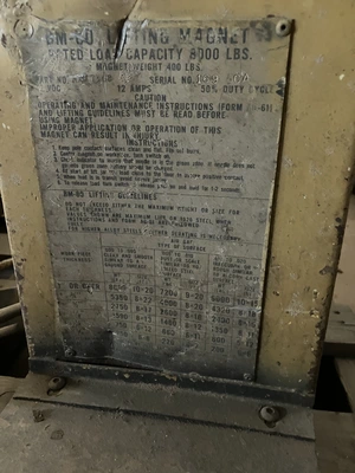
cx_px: 178
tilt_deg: -20.6
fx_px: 383
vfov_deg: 63.4
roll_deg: -0.7
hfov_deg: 49.7
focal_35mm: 28
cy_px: 236
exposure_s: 1/19
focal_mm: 3.99
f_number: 1.8
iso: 640
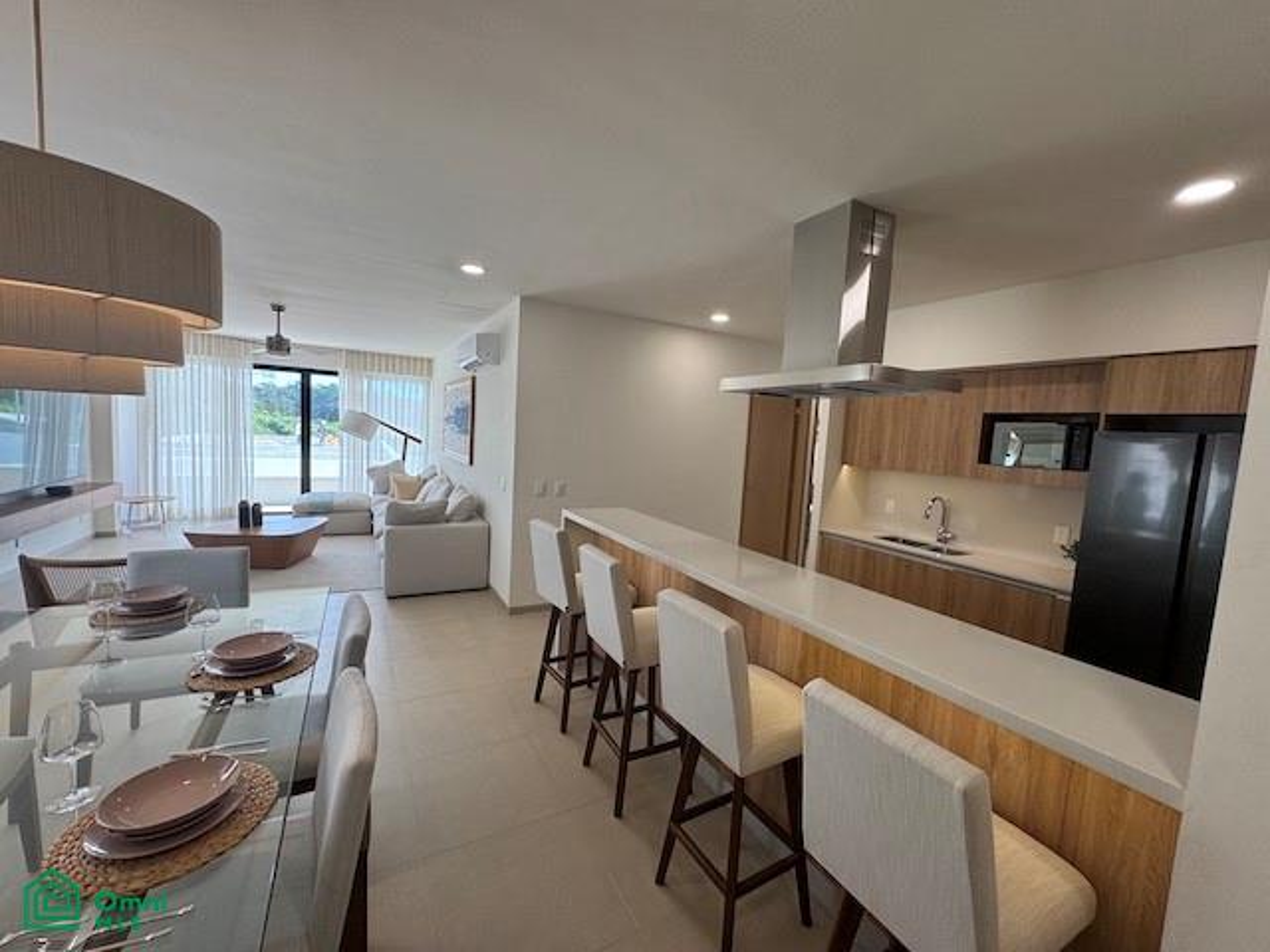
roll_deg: -3.9
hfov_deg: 102.1
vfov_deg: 85.7
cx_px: 635
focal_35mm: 14
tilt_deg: -5.1
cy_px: 476
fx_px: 514
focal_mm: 2.22
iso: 64
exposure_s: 1/120
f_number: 2.2
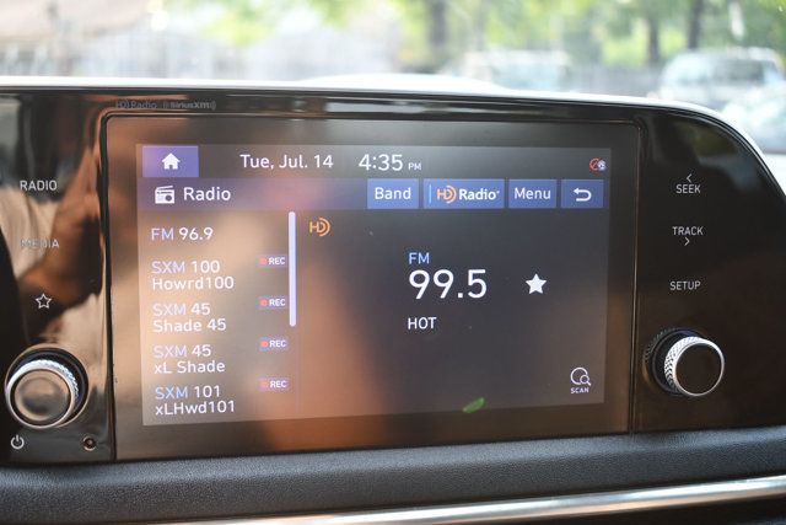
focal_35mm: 40
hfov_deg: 48.4
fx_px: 873
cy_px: 262
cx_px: 393
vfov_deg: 33.4
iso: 720
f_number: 4
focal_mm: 27
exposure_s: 1/250
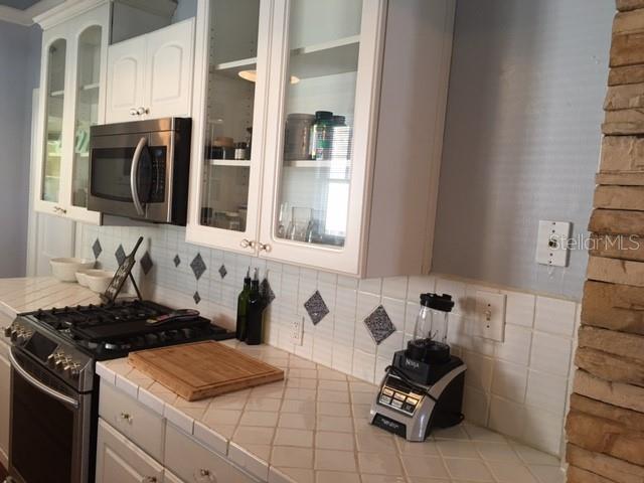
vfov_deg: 48.2
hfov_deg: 61.7
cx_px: 322
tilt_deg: -3.6
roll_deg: -4.1
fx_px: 540
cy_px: 242
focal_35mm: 29
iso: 50
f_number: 2.2
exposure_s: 1/15
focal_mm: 4.15
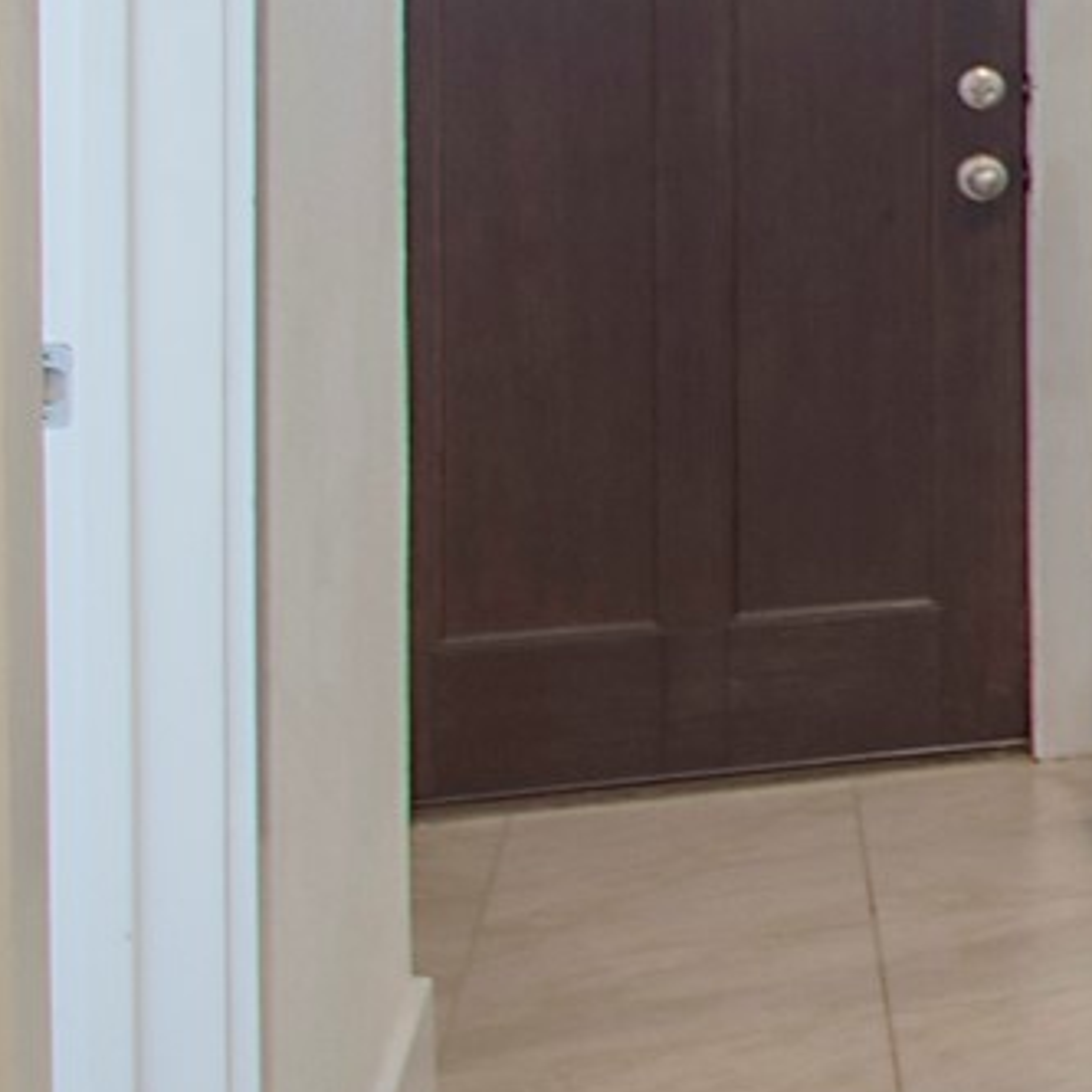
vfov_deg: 20.2
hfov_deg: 13.9
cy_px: -7
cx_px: 2694
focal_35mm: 83
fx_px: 2962
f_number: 5.6
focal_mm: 10
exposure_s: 1/6
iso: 100
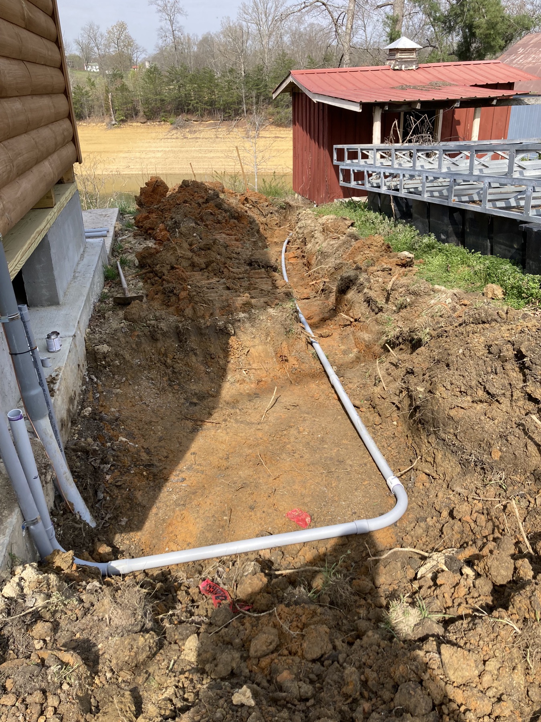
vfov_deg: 63.4
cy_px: 361
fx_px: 583
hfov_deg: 49.7
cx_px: 270
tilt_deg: -23.4
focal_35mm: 28
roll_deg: +1.2
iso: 20
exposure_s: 1/960
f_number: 1.8
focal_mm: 3.99
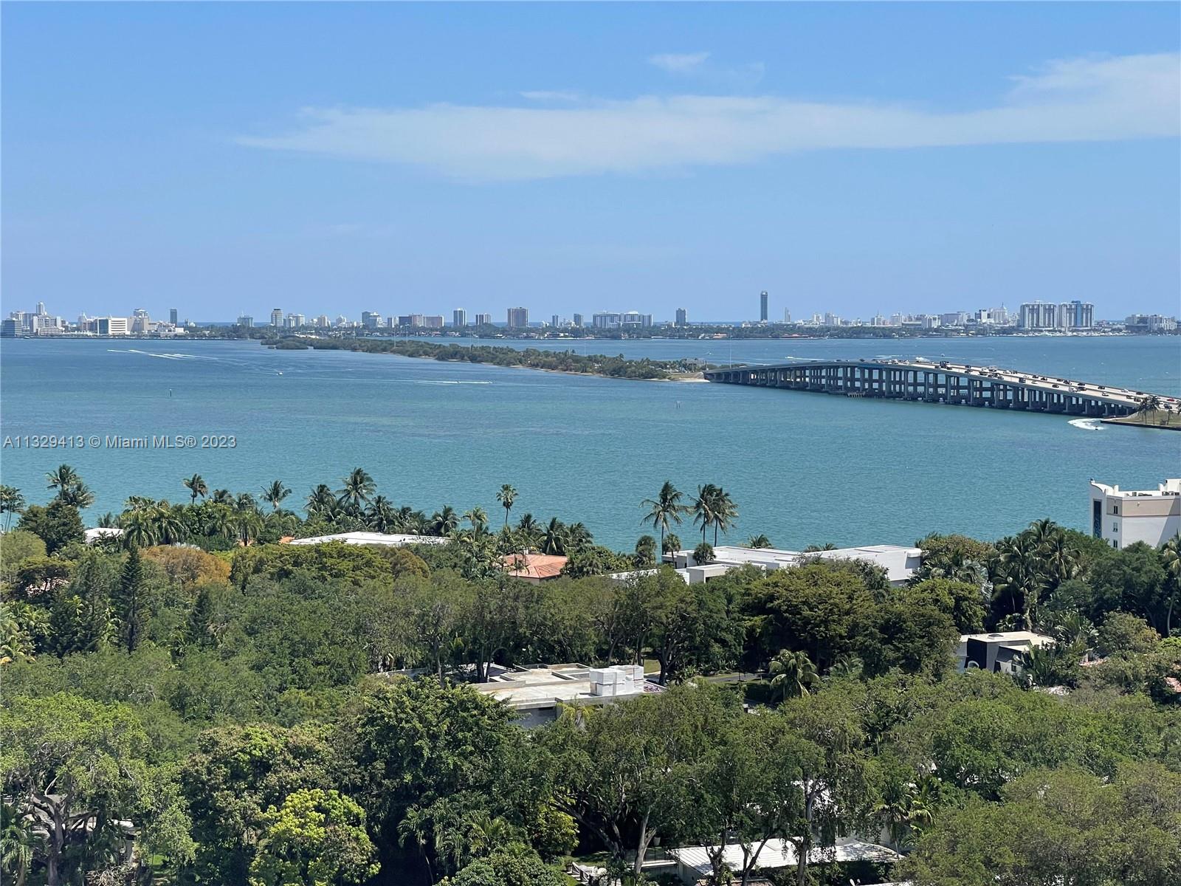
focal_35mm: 64
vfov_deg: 22.9
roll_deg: +0.0
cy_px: 443
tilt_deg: -3.6
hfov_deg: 30.3
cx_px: 590
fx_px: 2183
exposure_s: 1/1672
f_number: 2.2
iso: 20
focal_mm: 7.5
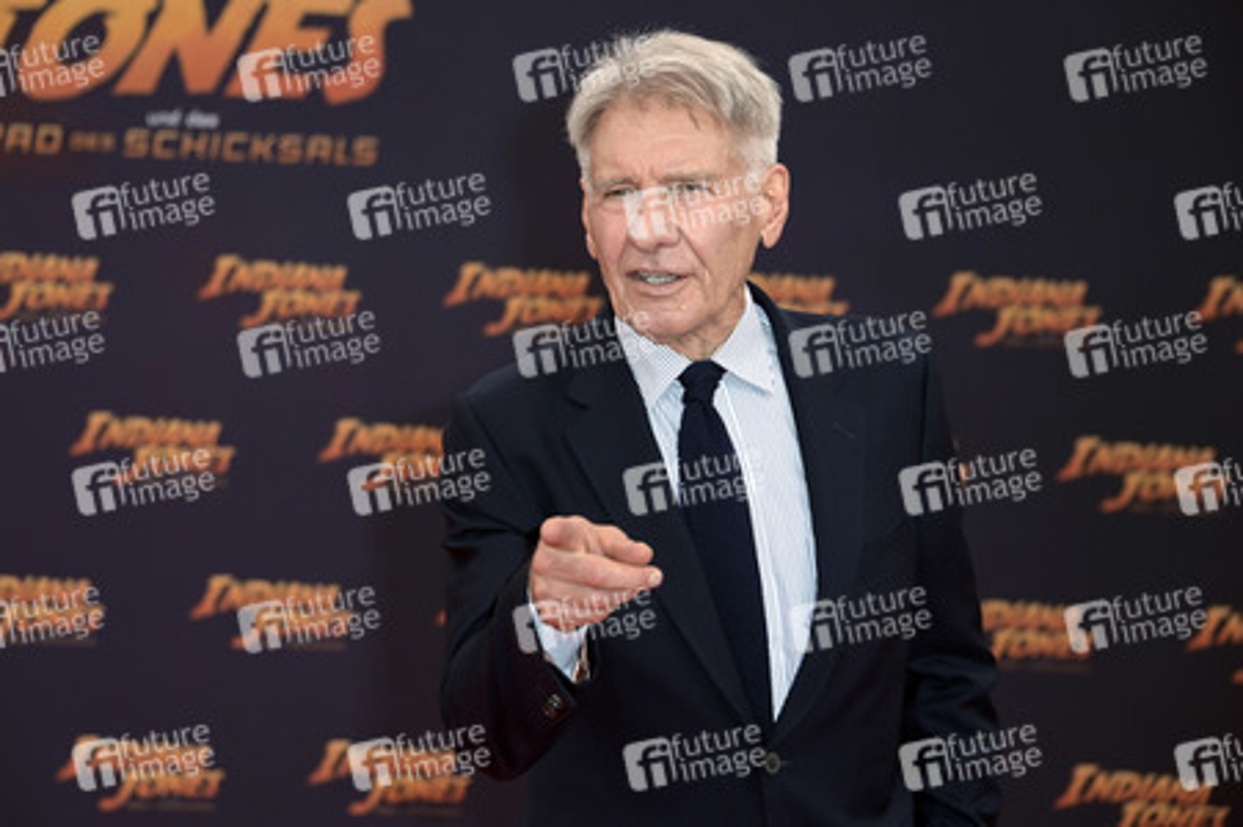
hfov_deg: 18.3
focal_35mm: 112
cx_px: 622
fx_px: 3864
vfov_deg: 12.2
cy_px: 414
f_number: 5.6
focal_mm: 112
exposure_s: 1/250
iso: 640
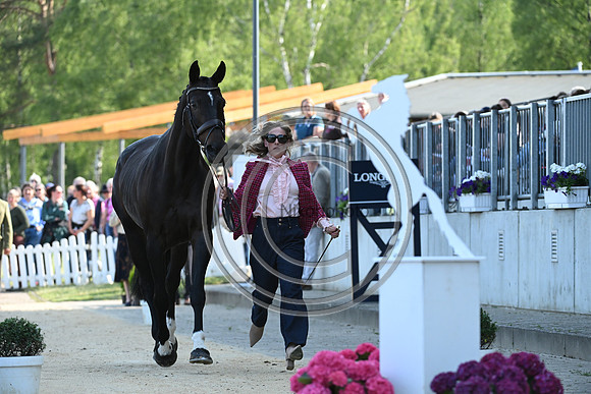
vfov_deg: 6.2
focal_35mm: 220
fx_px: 3612
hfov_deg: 9.4
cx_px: 296
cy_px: 197
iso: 1600
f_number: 5.6
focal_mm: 220
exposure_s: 1/1250
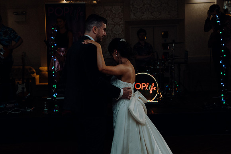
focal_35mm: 60
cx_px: 116
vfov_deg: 22.6
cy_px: 77
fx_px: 385
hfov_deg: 33.4
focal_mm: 60
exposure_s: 1/160
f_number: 3.5
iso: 2500
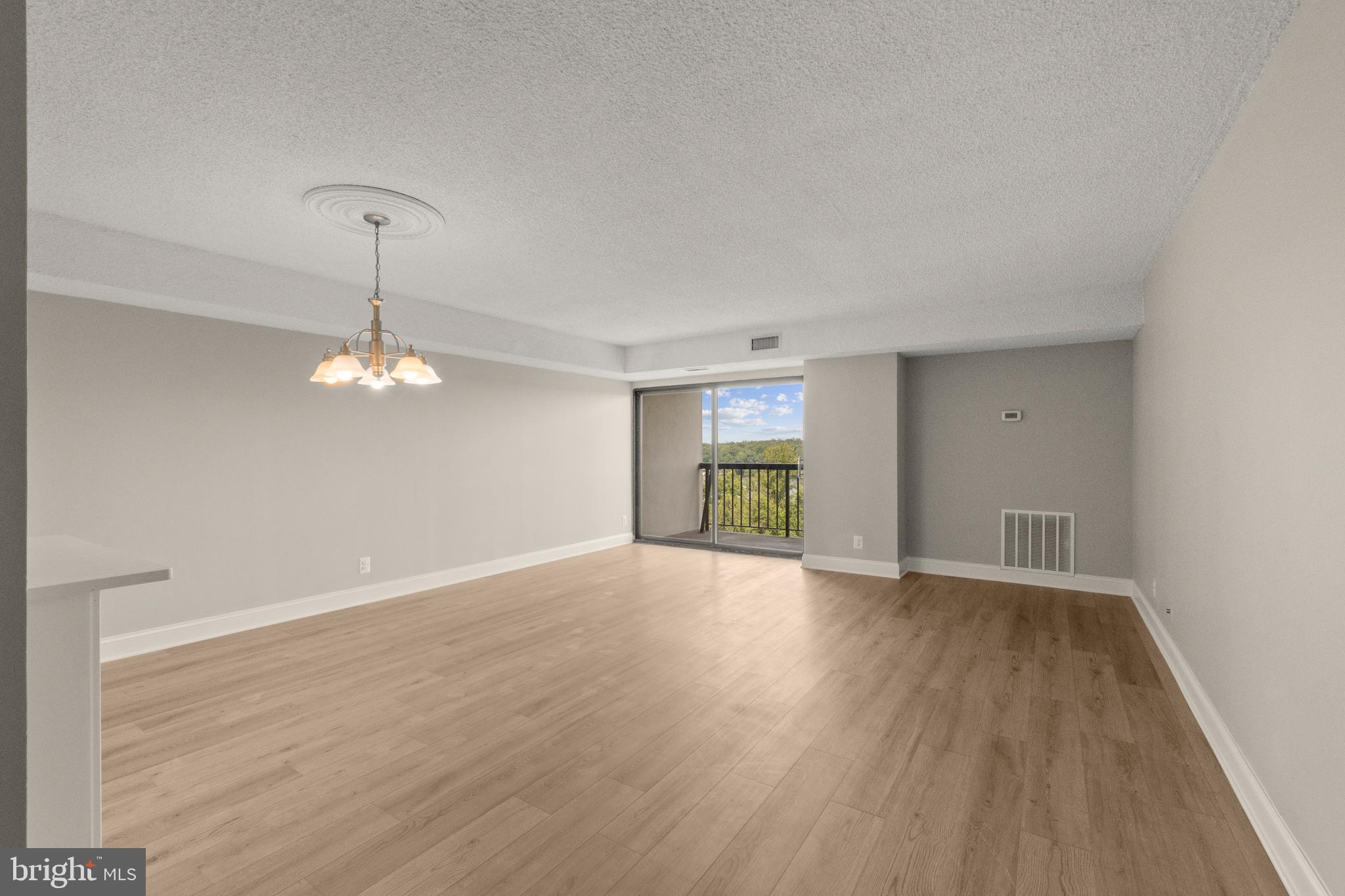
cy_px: 448
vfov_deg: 77.3
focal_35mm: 15
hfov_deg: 100.4
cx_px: 672
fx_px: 560
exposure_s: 1/10
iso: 640
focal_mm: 10
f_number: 11
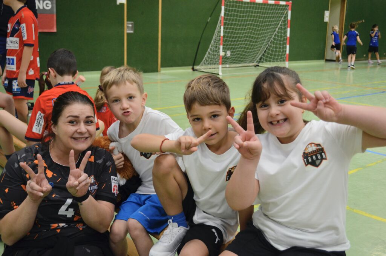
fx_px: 449
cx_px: 193
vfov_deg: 31.7
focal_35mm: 42
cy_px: 128
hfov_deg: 46.5
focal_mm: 28
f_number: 4.5
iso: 1600
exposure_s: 1/250
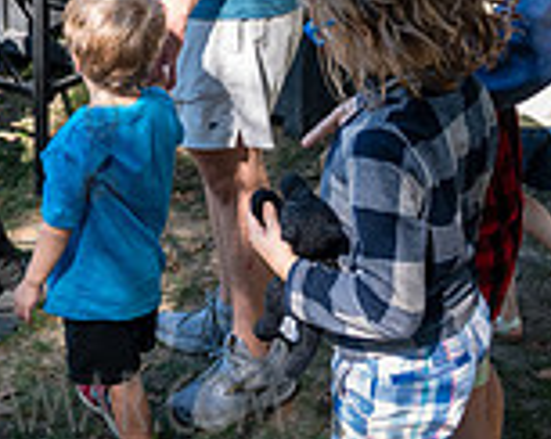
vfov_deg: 14.9
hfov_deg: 19.7
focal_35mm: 96
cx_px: 97
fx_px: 1564
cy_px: -209
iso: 1000
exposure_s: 1/400
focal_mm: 27
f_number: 4.5
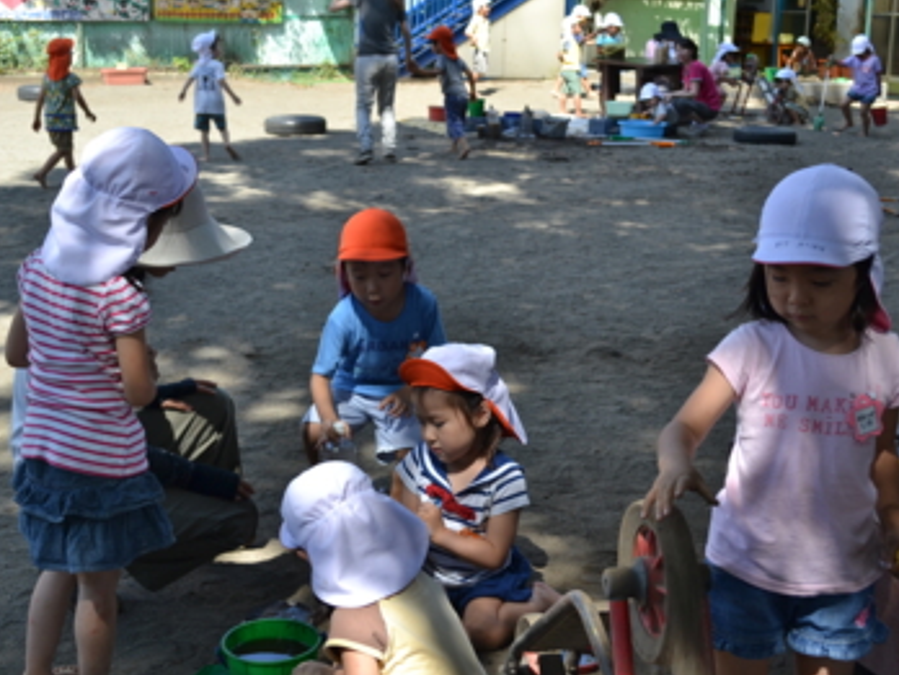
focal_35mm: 53
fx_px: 1376
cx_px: 406
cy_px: 332
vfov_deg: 27.5
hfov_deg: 36.1
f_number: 5.6
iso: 100
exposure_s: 1/125
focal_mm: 32
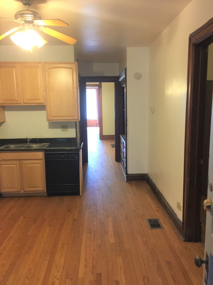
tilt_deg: -8.5
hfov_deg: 48.2
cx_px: 106
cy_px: 142
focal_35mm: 29
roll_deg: +1.8
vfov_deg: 61.7
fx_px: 238
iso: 100
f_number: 2.2
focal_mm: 4.15
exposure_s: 1/15
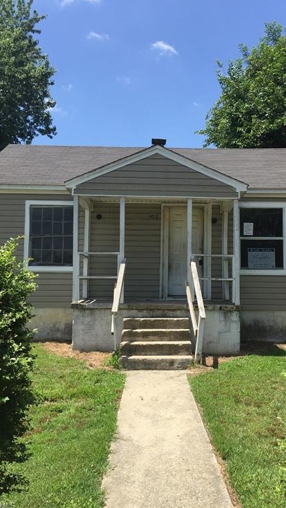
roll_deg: -0.8
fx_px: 431
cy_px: 254
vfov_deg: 61.0
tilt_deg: +1.9
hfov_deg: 36.6
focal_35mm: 32
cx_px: 165
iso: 32
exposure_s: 1/1721
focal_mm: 4.15
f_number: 2.2
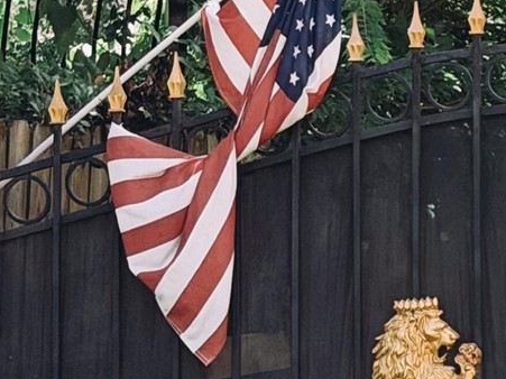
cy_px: 113
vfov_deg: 6.8
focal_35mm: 218
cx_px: 837
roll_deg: +0.5
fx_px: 3186
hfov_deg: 8.8
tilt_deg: -1.3
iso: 100
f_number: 1.78
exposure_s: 1/1100
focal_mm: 6.76
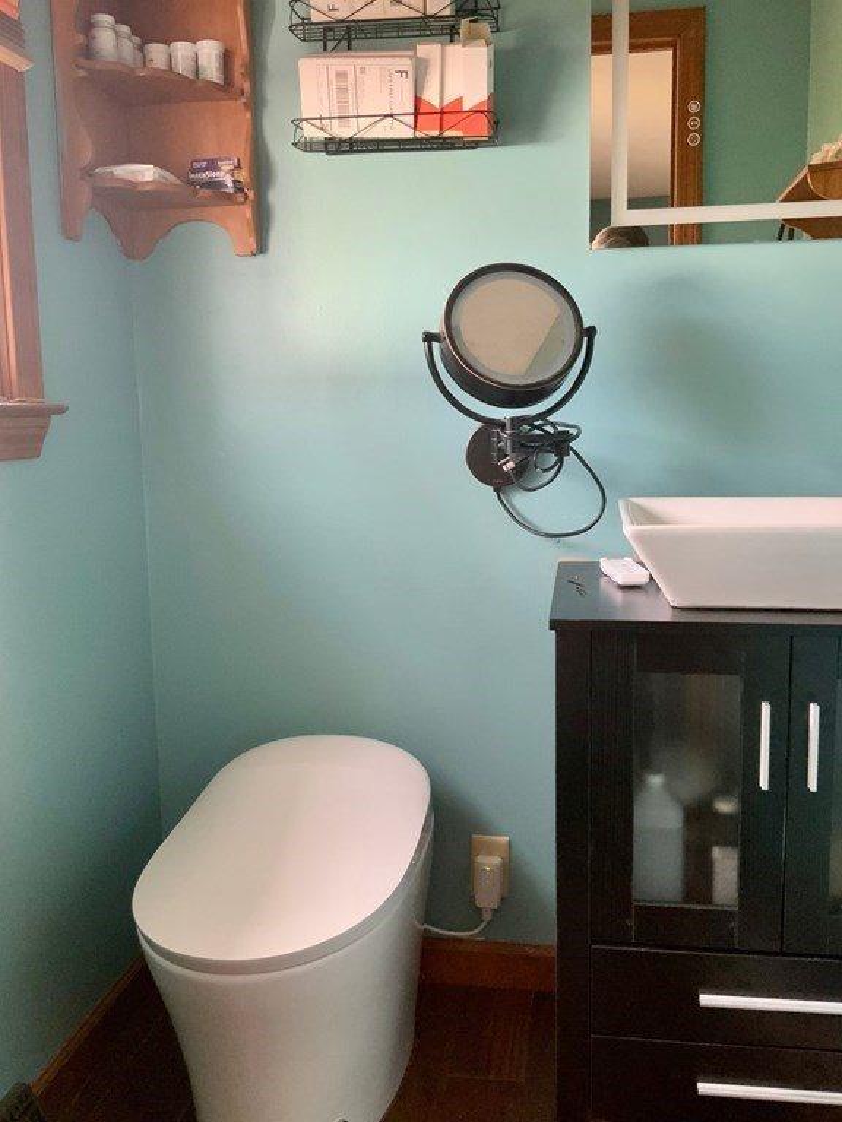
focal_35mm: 29
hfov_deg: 48.2
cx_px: 421
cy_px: 561
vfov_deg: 61.7
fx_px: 941
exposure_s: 1/56
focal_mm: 3
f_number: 1.8
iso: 320
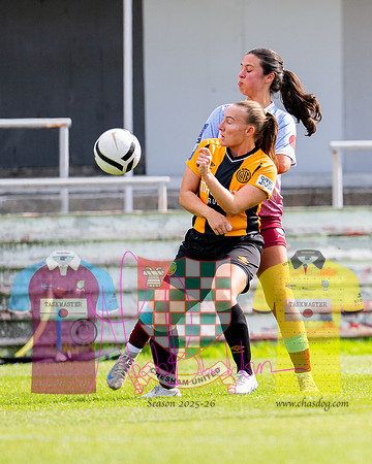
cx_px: 398
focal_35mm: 884
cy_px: 231
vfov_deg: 2.2
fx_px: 12160
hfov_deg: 1.8
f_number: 4.5
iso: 400
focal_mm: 400
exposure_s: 1/1000
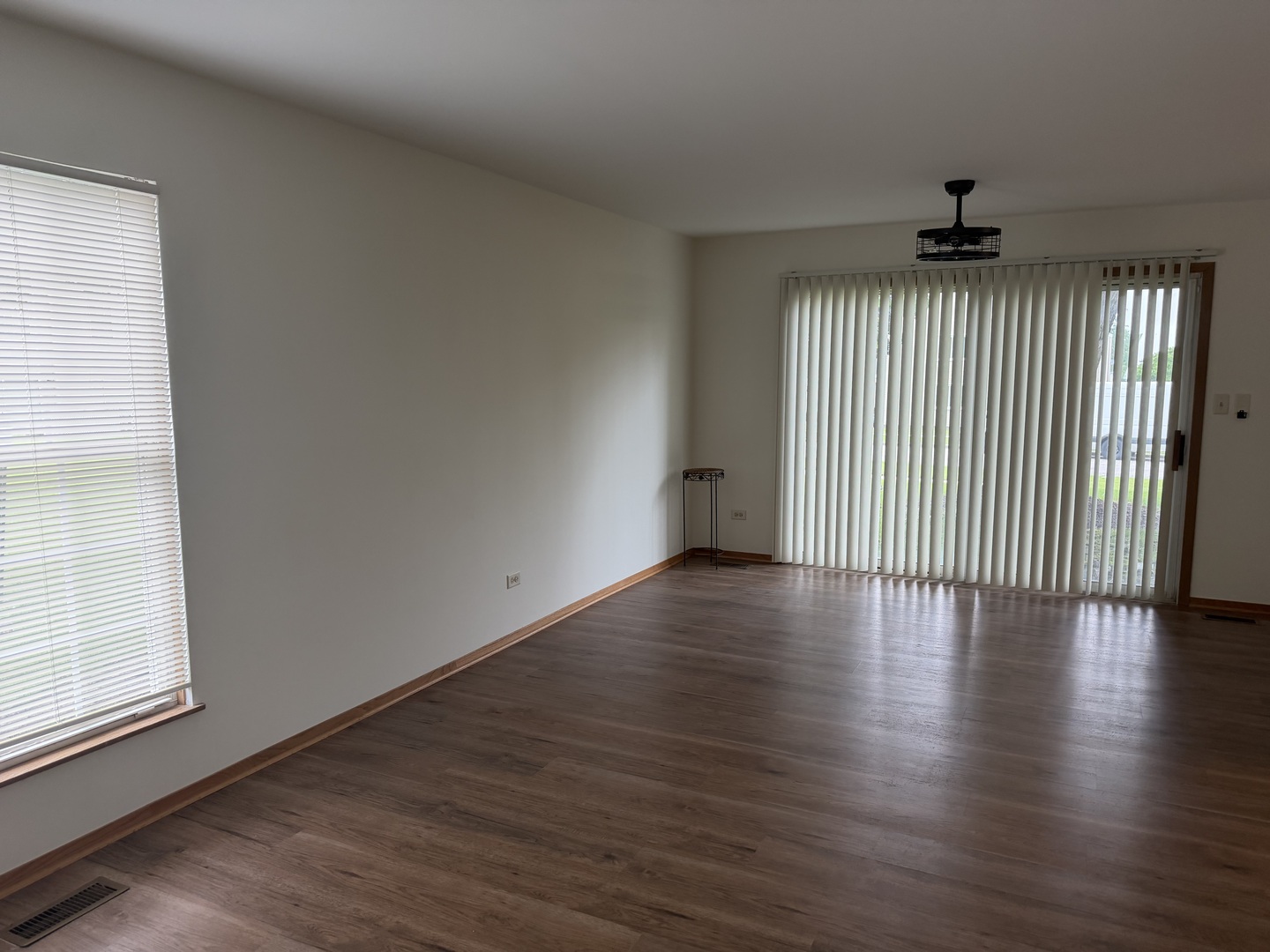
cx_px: 635
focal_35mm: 24
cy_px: 476
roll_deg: +0.8
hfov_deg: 71.6
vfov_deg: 56.8
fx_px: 881
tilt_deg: -7.6
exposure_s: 1/120
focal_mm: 6.76
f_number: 1.78
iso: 200
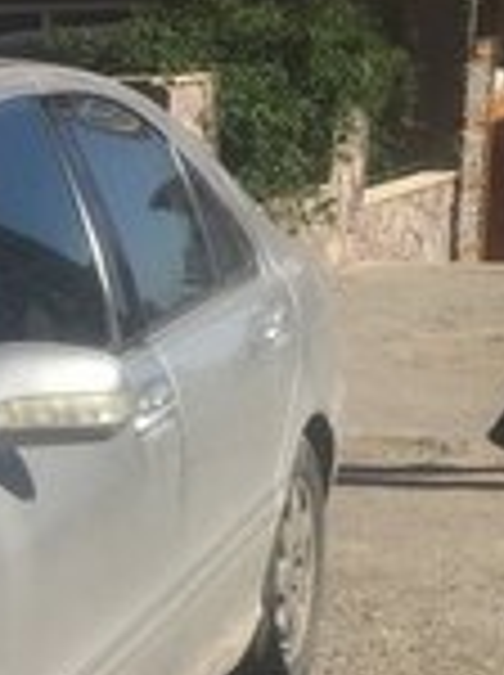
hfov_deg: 15.1
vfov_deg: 19.7
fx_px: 1869
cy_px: 729
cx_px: -4
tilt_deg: -21.7
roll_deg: +1.5
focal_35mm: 96
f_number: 2.2
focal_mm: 4.15
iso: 32
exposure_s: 1/2198
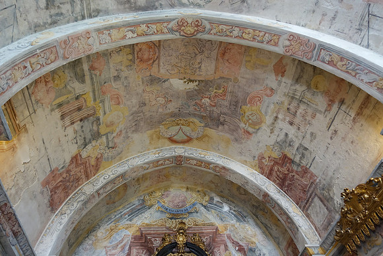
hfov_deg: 69.4
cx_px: 192
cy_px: 128
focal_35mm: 26
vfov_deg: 49.6
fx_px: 277
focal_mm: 9.69
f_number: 2.2
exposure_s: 1/30
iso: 500
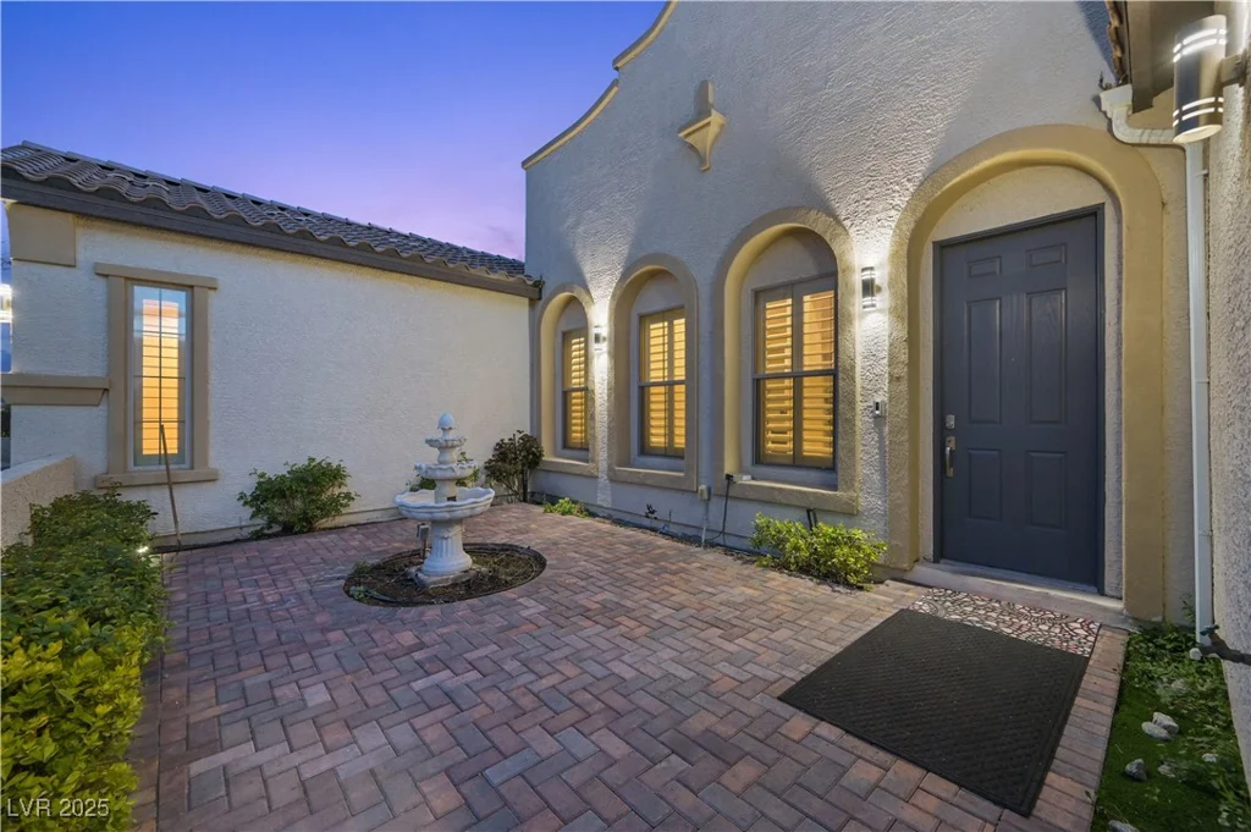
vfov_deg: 81.1
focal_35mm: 14
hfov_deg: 104.3
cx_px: 626
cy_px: 416
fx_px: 486
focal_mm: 14
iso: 500
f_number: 8
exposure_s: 1/2
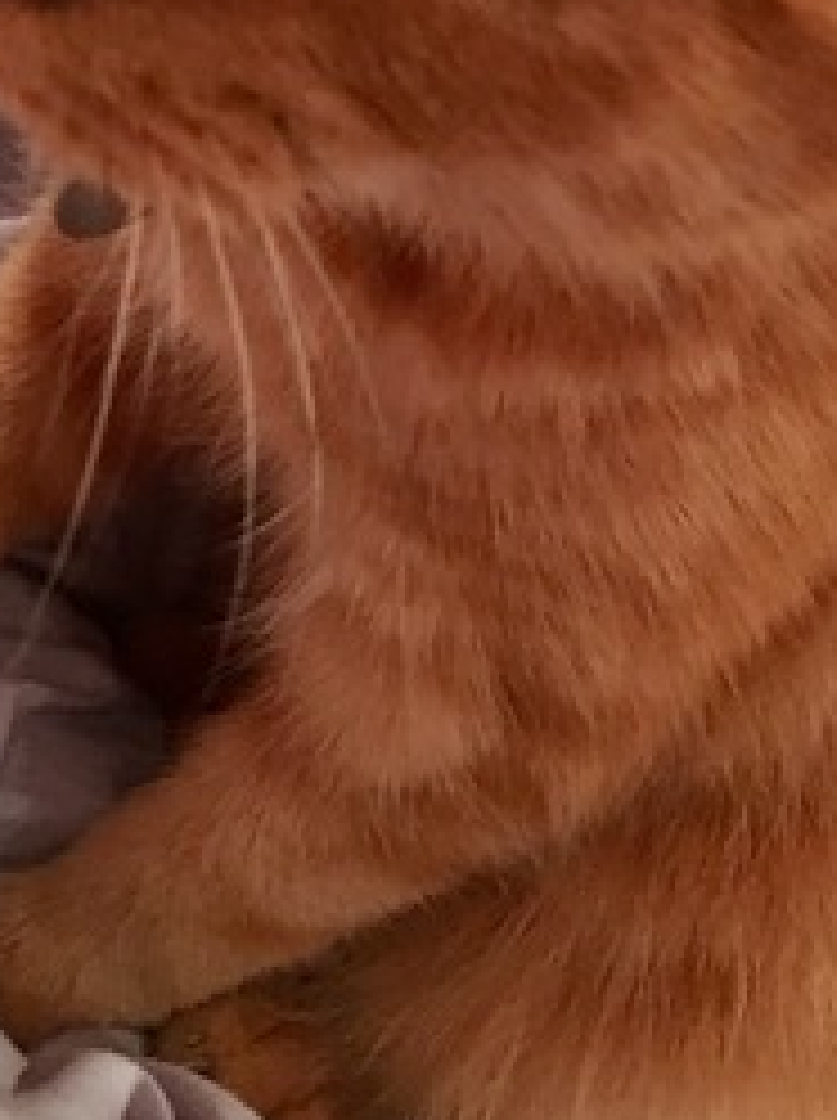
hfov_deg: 20.9
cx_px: 495
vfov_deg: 26.9
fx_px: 2263
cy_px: 121
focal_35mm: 70
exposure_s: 1/17
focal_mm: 4.15
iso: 640
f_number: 2.2
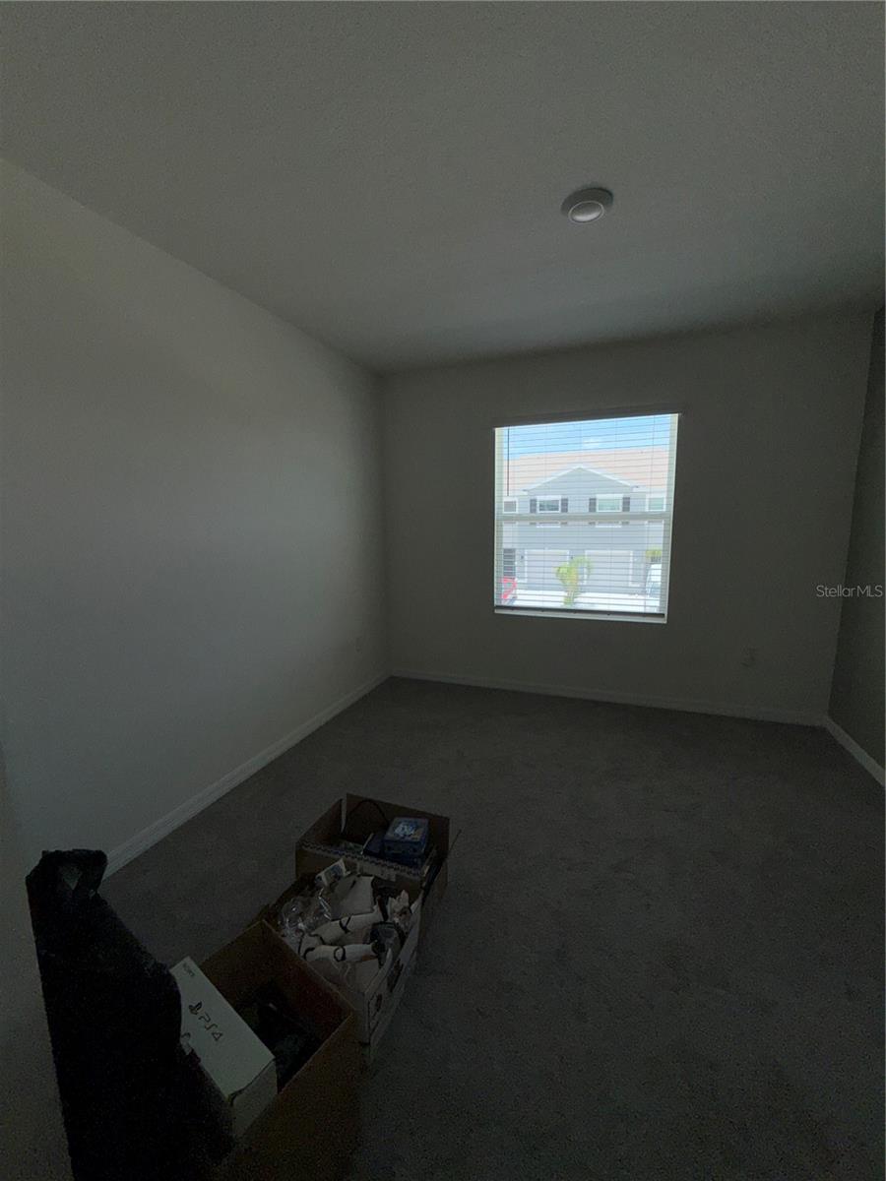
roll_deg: +0.2
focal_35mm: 14
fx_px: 478
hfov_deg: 85.7
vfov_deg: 102.1
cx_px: 443
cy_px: 590
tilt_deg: -8.2
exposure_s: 1/351
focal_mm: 2.22
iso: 16
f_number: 2.2
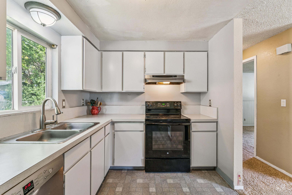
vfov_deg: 73.4
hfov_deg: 96.4
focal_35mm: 16
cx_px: 146
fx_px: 131
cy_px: 98
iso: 400
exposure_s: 1/4
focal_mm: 16.1
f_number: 13
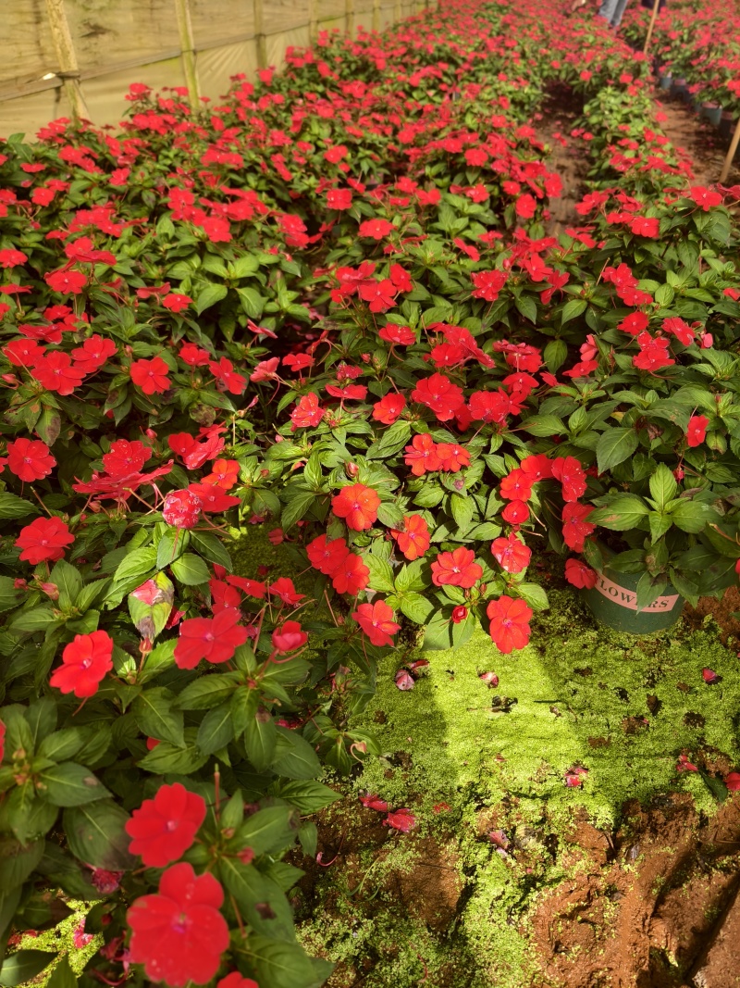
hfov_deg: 58.9
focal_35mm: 23
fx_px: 656
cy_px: 494
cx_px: 370
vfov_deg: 73.9
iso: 50
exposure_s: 1/901
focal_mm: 8.67
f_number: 1.75
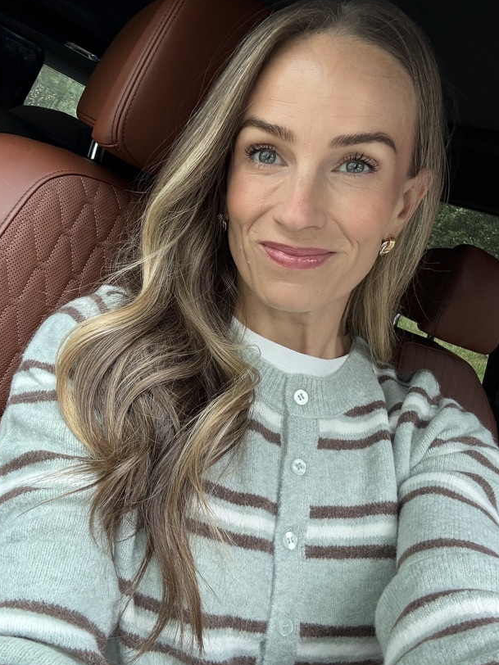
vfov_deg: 61.5
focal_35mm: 29
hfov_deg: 47.9
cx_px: 199
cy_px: 296
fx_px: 557
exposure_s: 1/60
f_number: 1.9
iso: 125
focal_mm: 2.69
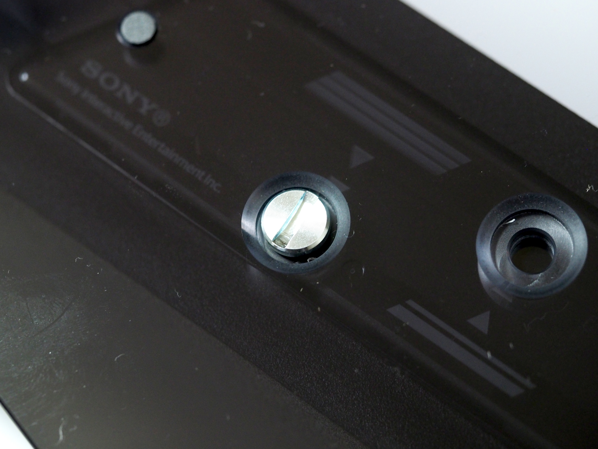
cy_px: 224
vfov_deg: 12.3
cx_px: 299
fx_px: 2073
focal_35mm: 120
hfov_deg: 16.4
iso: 1600
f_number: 2.8
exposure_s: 1/50
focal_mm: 60
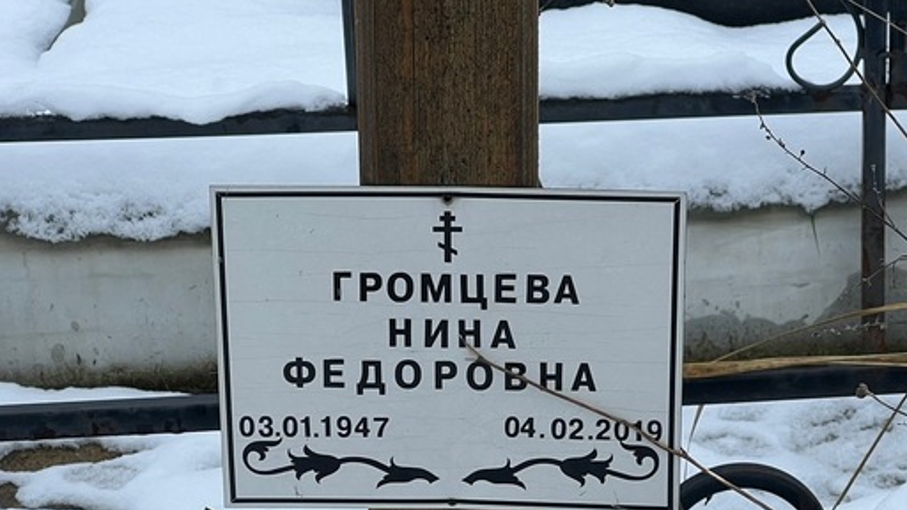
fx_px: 3151
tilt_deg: -24.8
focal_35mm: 131
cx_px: 524
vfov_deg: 9.2
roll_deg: +2.8
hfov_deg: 16.4
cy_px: 444
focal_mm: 9
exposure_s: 1/118
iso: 32
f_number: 2.8
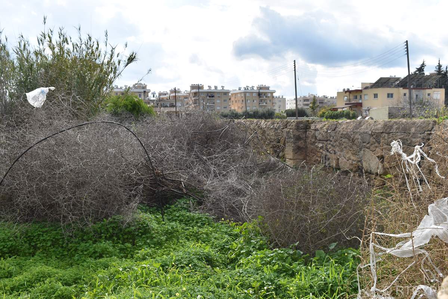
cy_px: 150
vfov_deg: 34.2
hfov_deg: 49.5
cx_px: 224
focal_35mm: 39
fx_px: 485
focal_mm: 26
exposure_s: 1/200
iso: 100
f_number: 10
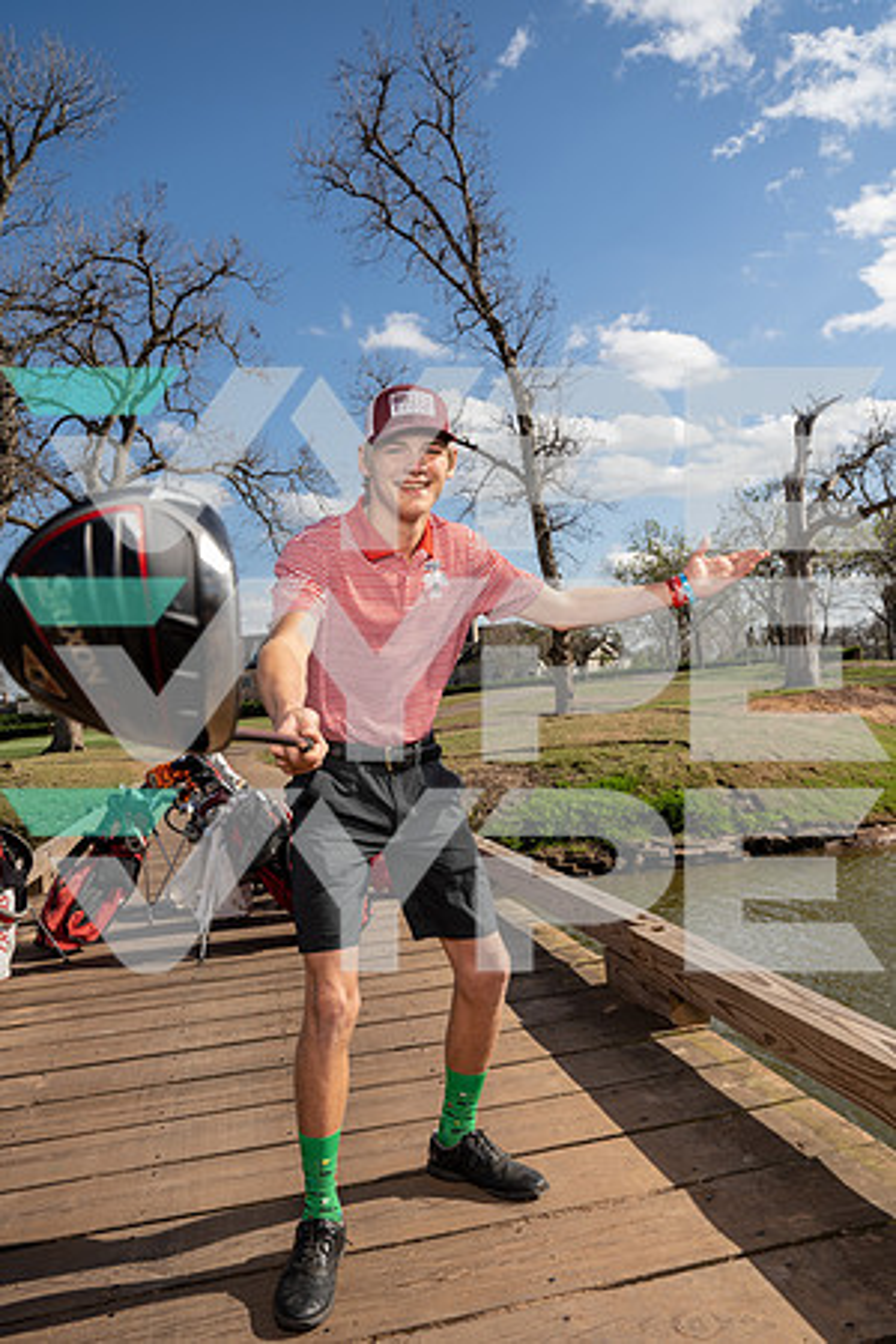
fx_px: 1008
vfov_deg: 67.4
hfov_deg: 47.9
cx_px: 448
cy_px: 672
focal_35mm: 27
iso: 125
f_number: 8
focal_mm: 27
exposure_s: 1/250
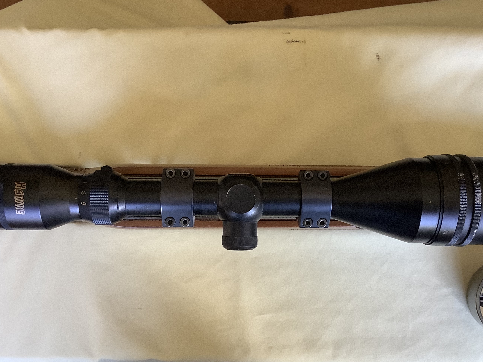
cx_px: 283
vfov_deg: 36.8
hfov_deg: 47.7
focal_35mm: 39
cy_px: 195
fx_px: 544
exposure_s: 1/60
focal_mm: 3.3
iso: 160
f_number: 2.4
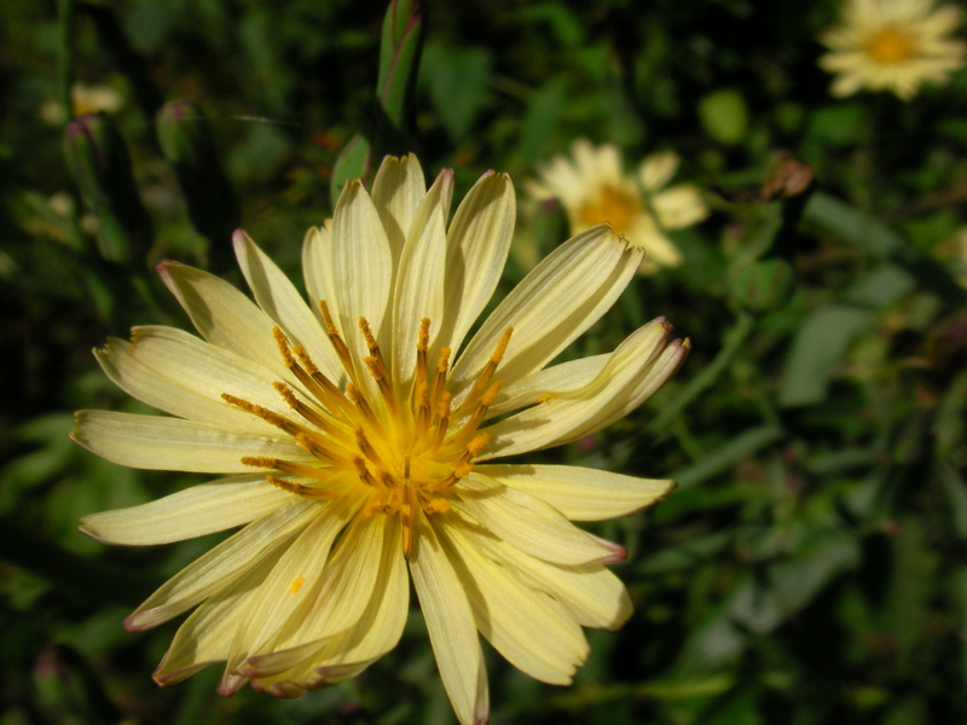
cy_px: 362
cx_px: 484
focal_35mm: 43
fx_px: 1201
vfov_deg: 33.6
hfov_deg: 43.9
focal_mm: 6.6
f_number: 5.6
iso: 50
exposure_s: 1/657
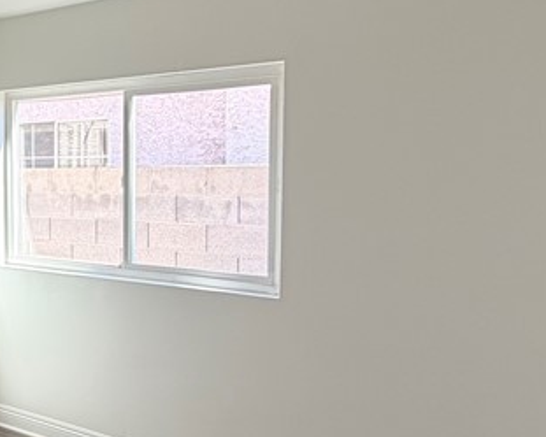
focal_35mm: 45
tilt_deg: -3.4
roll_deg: +1.5
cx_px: -177
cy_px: 204
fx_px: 727
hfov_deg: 31.1
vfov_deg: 33.4
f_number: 2.2
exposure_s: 1/121
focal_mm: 2.22
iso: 80
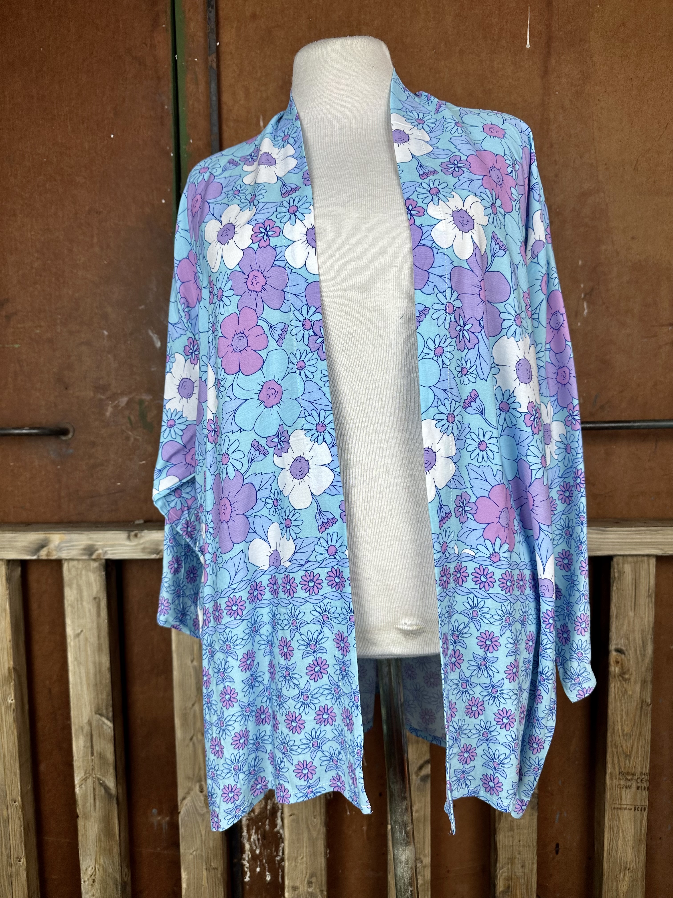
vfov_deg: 71.6
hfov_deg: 56.8
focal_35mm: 24
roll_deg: +0.8
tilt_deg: -4.8
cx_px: 336
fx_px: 622
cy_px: 449
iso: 80
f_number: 1.78
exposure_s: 1/100
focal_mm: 6.86
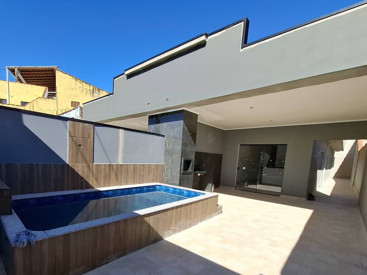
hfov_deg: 89.4
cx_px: 140
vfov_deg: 73.1
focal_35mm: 17
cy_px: 177
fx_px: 180
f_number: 2.2
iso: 40
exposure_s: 1/869
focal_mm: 1.74
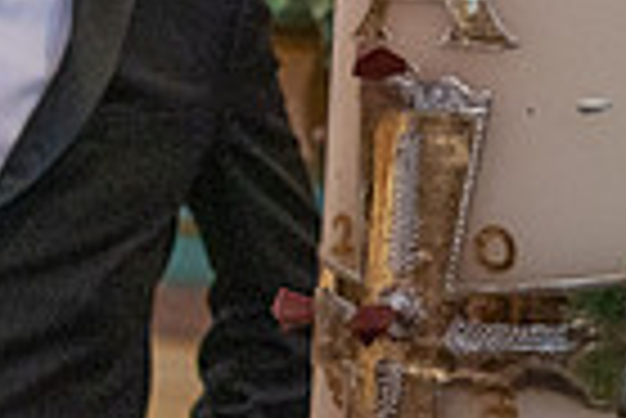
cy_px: 222
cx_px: -640
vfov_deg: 9.4
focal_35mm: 146
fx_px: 2541
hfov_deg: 12.3
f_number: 5
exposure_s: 1/100
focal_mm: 35
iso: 2500
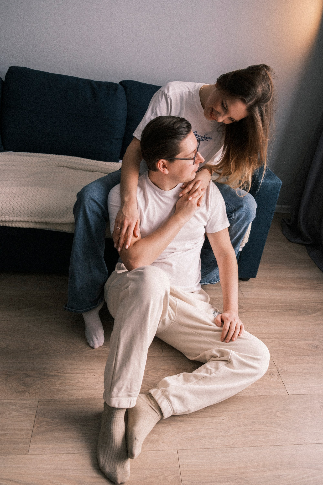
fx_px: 363
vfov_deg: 67.4
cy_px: 242
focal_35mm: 27
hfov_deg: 47.9
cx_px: 162
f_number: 2.8
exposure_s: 1/180
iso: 800
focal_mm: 18
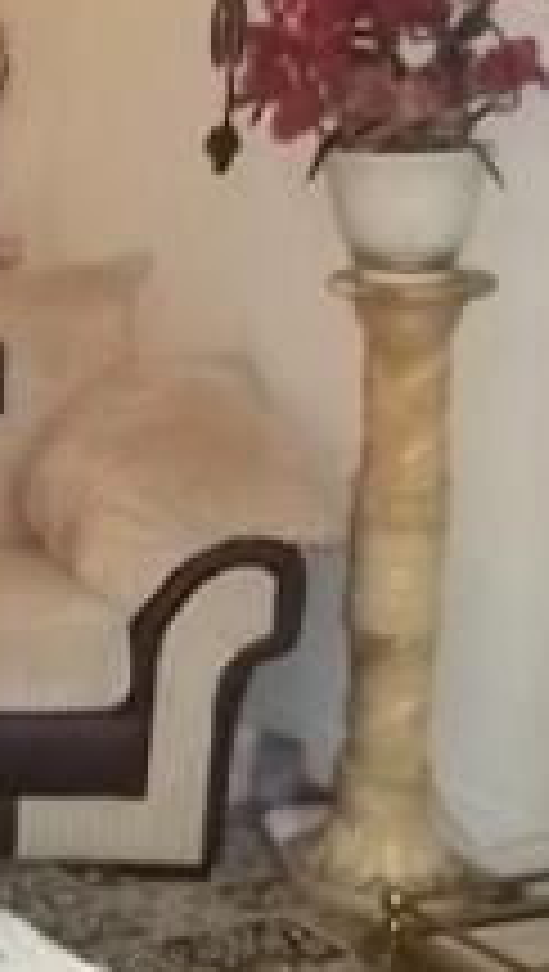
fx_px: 2425
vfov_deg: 22.5
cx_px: -457
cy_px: 281
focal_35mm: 94
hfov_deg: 11.9
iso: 250
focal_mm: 5.7
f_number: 2.9
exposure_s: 1/30
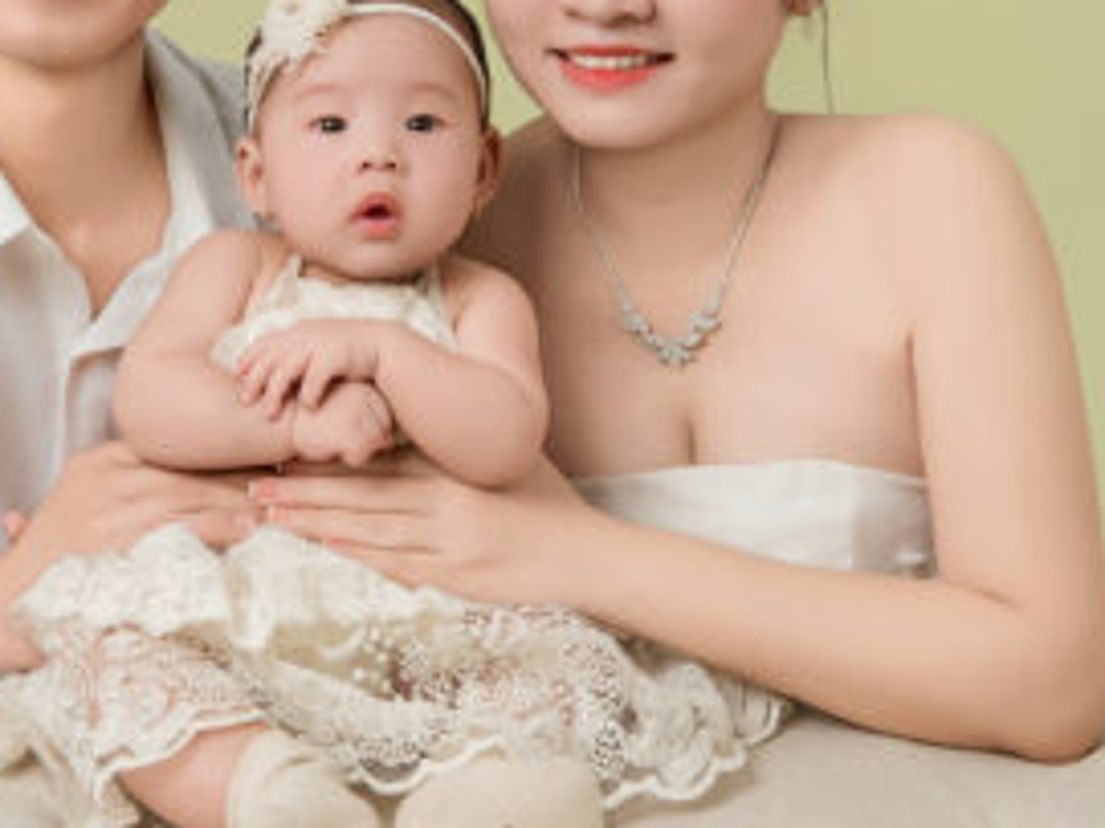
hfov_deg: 17.4
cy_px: 147
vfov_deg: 13.0
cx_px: 379
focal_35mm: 113
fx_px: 3606
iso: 400
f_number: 4
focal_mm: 35
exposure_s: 1/180
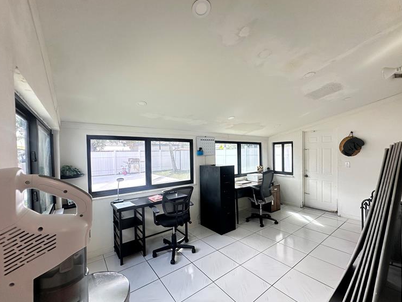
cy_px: 157
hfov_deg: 98.1
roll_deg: +1.0
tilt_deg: -1.1
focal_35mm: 15
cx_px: 208
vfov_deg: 81.7
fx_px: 174
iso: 125
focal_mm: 2.22
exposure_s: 1/120
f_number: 2.2
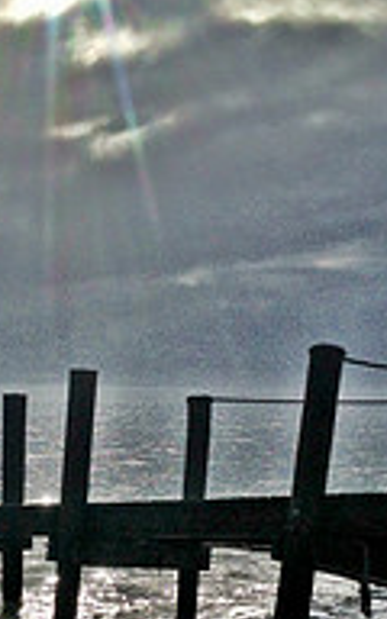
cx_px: 58
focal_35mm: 87
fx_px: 1468
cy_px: 509
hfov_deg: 14.9
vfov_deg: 23.4
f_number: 2.4
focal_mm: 4.28
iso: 50
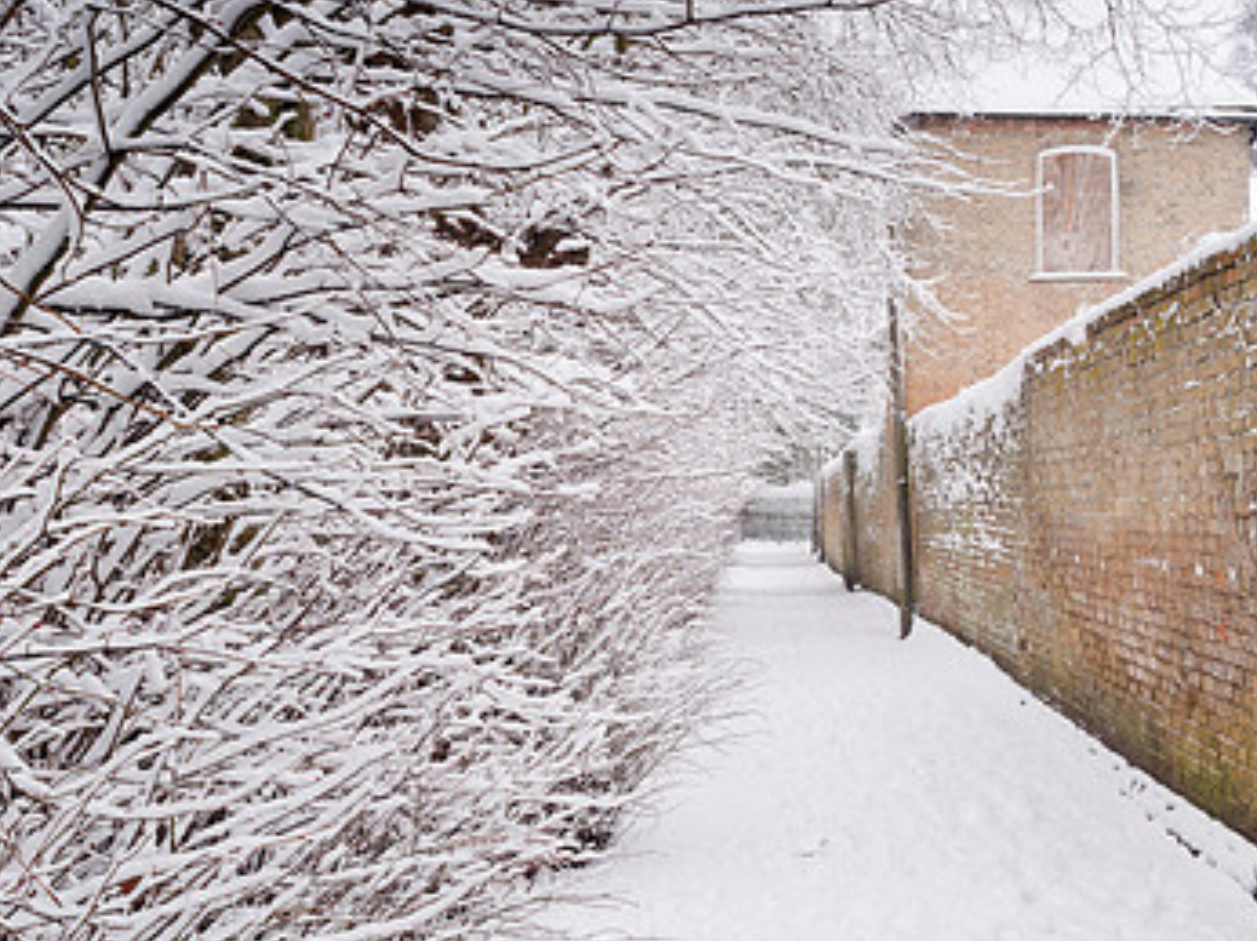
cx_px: 687
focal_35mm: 58
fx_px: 2105
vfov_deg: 25.2
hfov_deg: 33.2
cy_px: 409
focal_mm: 24
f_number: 16
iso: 200
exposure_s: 1/20
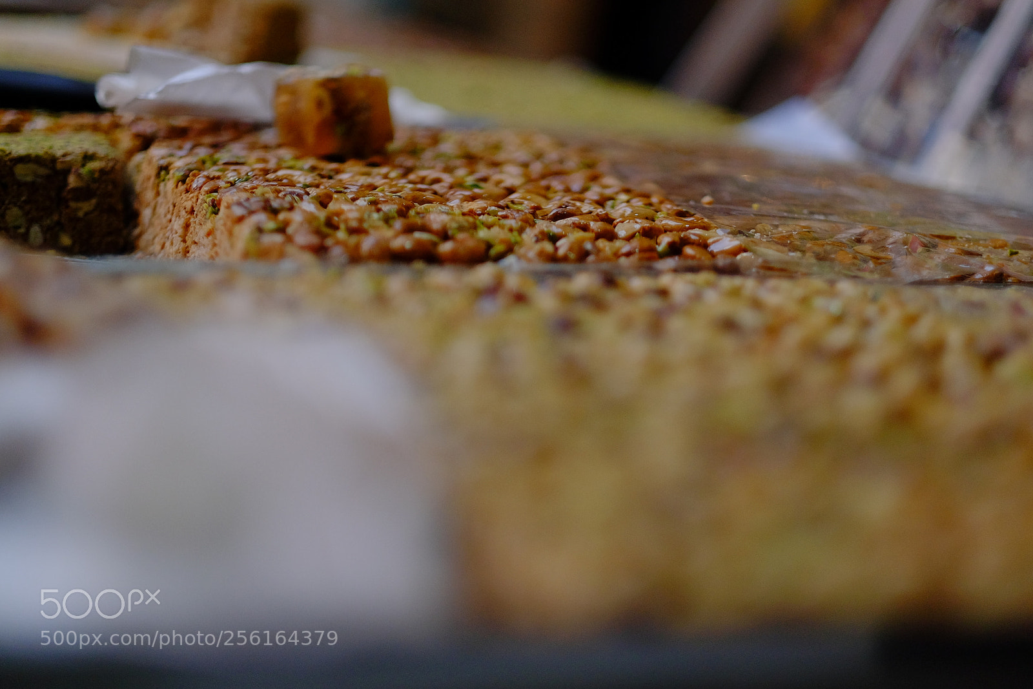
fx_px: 2410
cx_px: 516
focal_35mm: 84
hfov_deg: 24.2
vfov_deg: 16.3
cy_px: 344
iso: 800
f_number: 1.2
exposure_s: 1/6400
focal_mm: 56
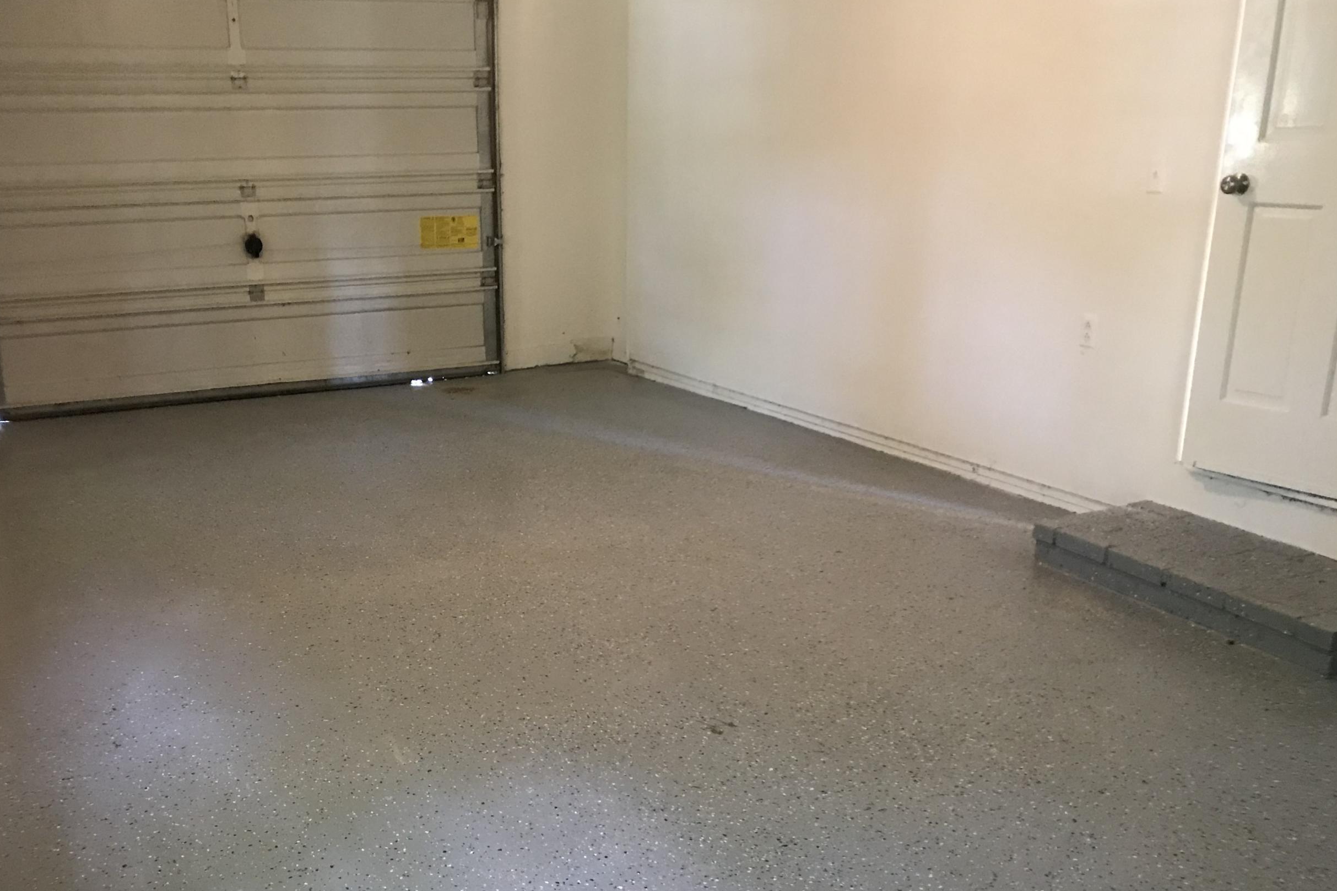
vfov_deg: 36.6
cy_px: 571
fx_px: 1337
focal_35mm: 36
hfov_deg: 53.0
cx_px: 593
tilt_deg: -16.4
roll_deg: +0.3
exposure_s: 1/6
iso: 80
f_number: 1.8
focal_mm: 3.99
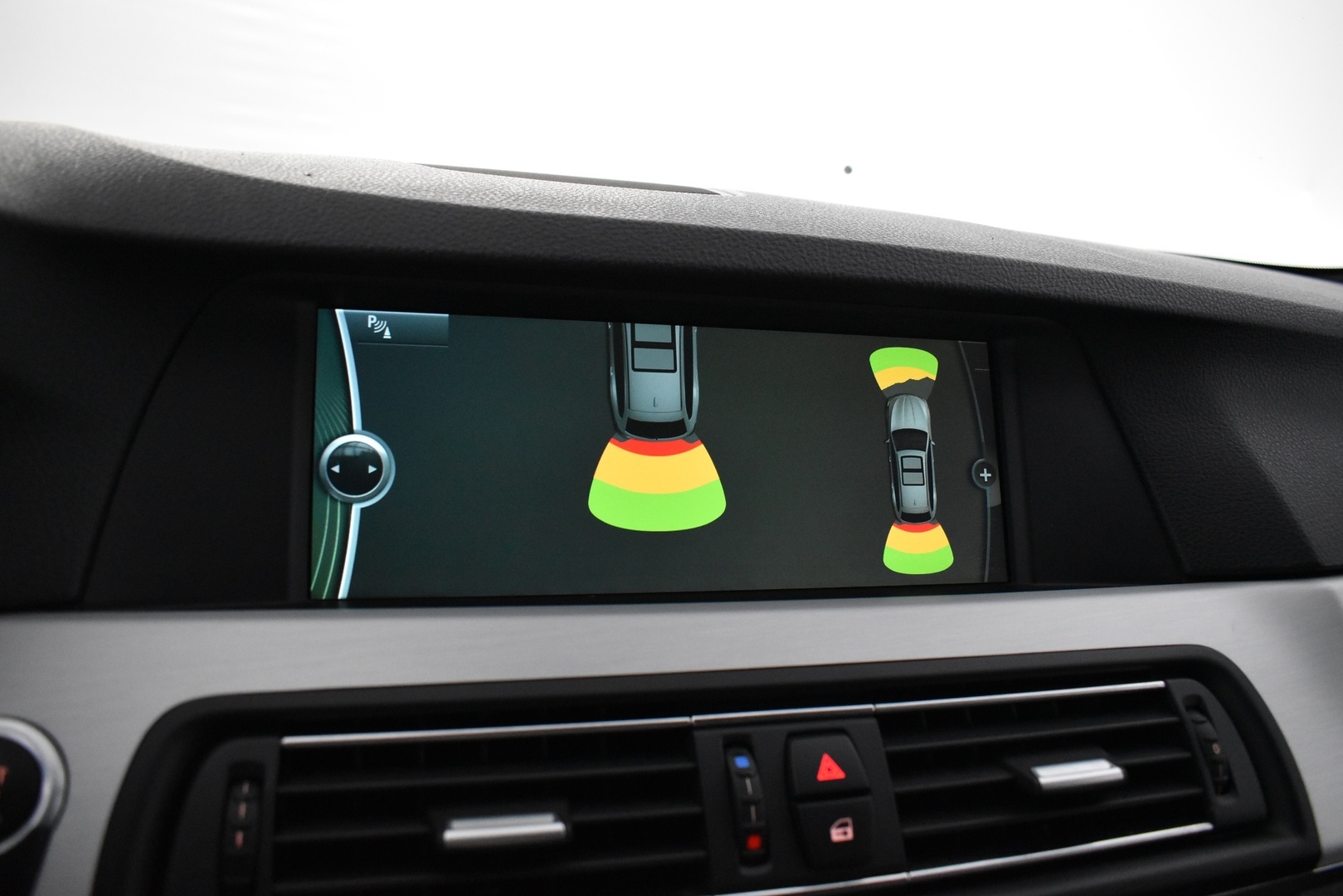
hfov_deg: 67.4
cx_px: 672
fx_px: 1007
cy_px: 448
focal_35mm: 27
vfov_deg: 47.9
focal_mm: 18
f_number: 4
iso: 3200
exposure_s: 1/60
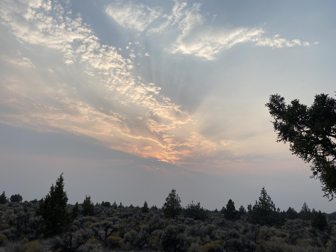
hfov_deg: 67.3
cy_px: 126
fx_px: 252
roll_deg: -1.8
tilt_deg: +17.4
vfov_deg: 53.1
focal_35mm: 26
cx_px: 168
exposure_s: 1/2688
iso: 32
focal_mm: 4.25
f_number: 1.8
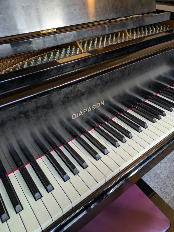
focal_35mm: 25
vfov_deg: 69.4
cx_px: 87
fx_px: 167
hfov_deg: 54.9
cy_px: 116
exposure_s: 1/24
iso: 91
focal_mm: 5.43
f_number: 1.89
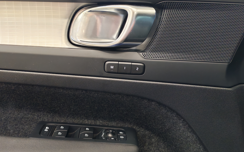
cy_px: 88
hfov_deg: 58.1
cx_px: 122
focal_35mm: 33
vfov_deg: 38.2
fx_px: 219
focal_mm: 6.12
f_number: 1.9
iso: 475
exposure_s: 1/100
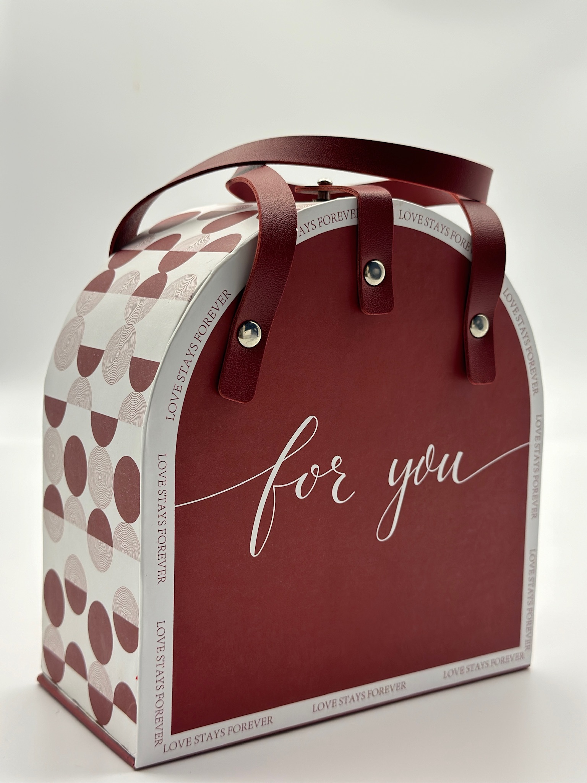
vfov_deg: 39.7
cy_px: 392
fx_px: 1085
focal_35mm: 48
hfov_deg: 30.3
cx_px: 294
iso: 80
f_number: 1.78
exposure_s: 1/265
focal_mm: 6.86
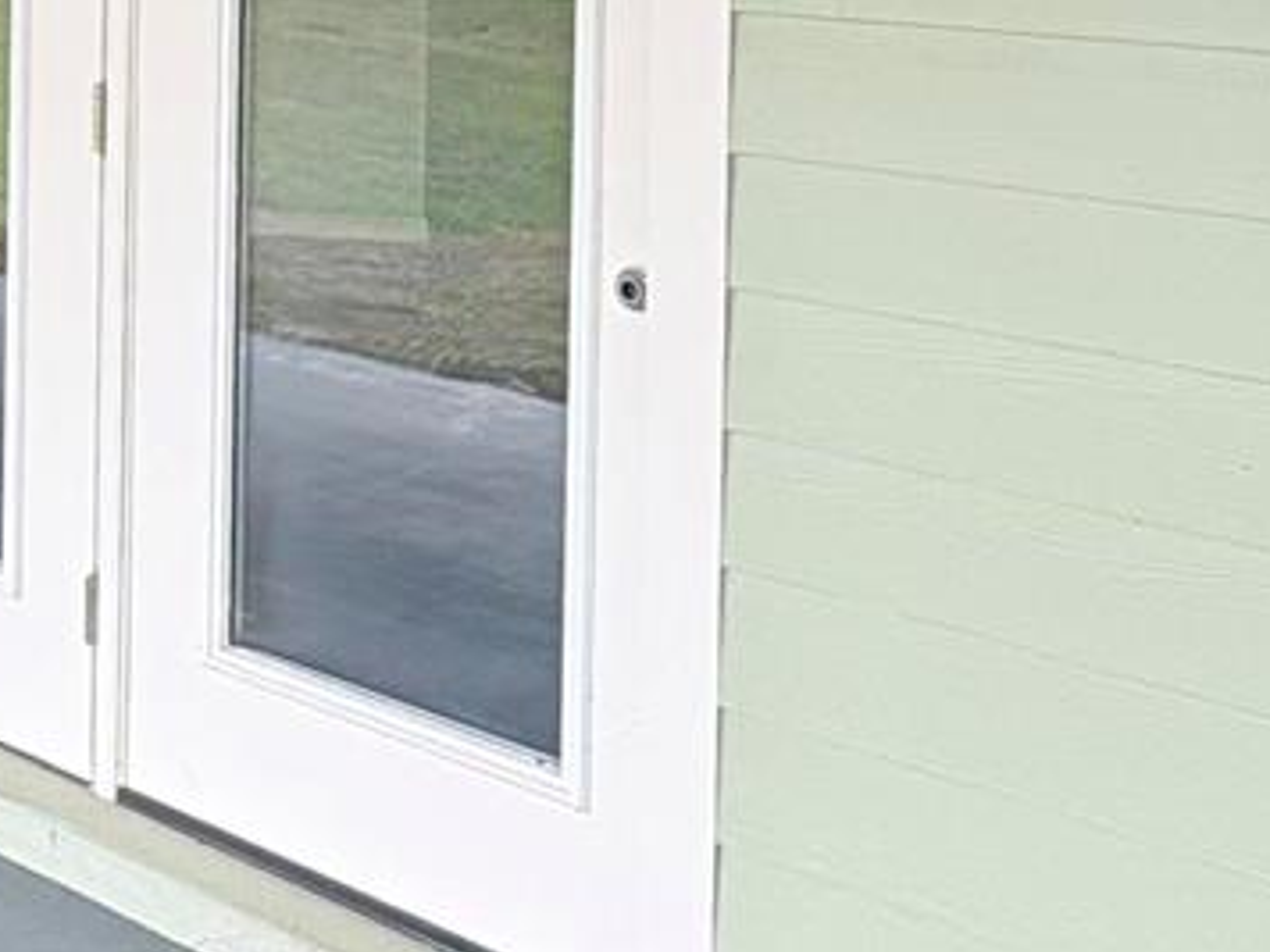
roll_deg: -0.3
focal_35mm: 63
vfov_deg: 21.8
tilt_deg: +1.6
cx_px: -282
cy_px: -153
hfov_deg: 26.9
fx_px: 2311
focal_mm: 2.22
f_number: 2.2
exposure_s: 1/204
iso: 40
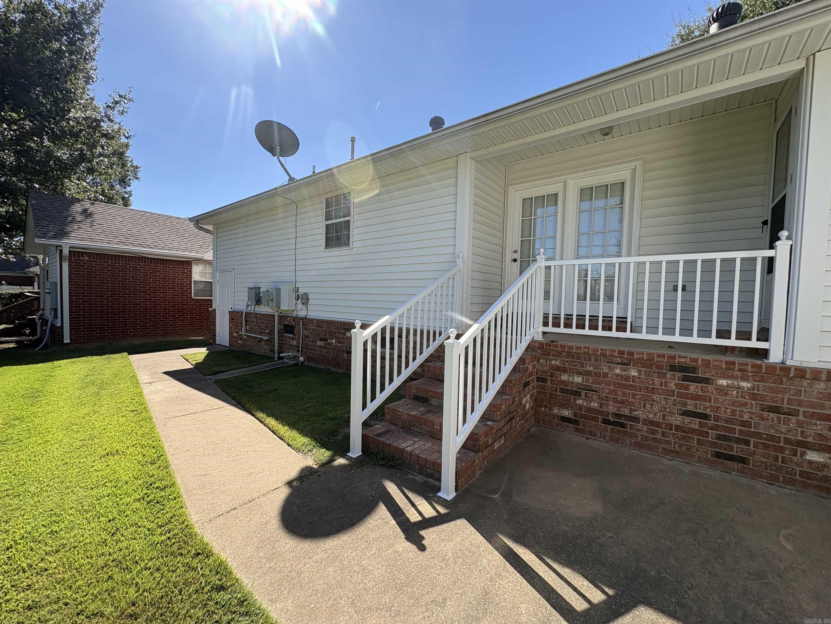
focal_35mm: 14
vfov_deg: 85.7
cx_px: 416
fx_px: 336
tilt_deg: -1.8
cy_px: 312
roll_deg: -1.1
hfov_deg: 102.1
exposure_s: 1/1110
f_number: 2.2
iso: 64
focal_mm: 2.22
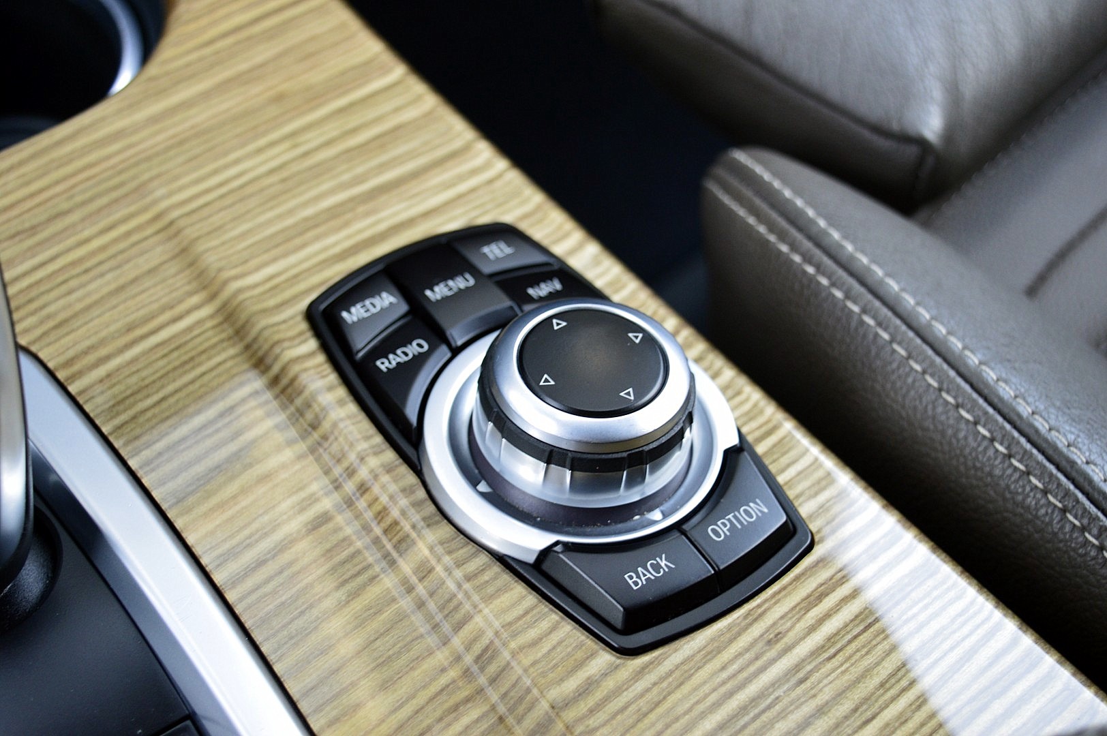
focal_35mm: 57
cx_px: 554
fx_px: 1751
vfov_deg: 23.7
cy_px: 368
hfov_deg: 35.1
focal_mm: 38
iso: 800
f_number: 5
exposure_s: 1/60
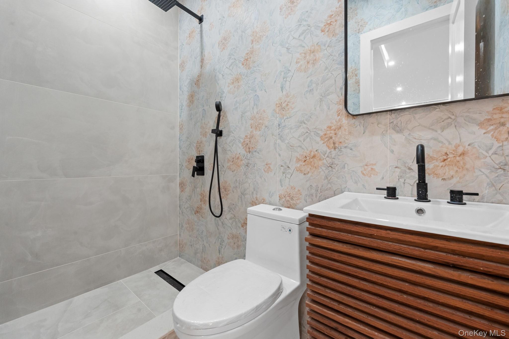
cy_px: 170
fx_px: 198
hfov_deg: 104.3
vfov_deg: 81.2
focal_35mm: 14
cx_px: 254
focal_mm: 14
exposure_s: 1/10
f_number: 10
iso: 2500
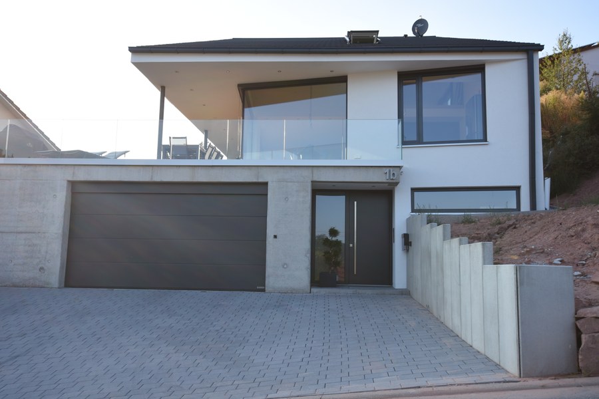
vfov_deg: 43.6
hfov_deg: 61.9
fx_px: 499
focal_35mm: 30
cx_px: 300
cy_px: 200
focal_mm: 20
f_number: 6.3
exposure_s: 1/160
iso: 100
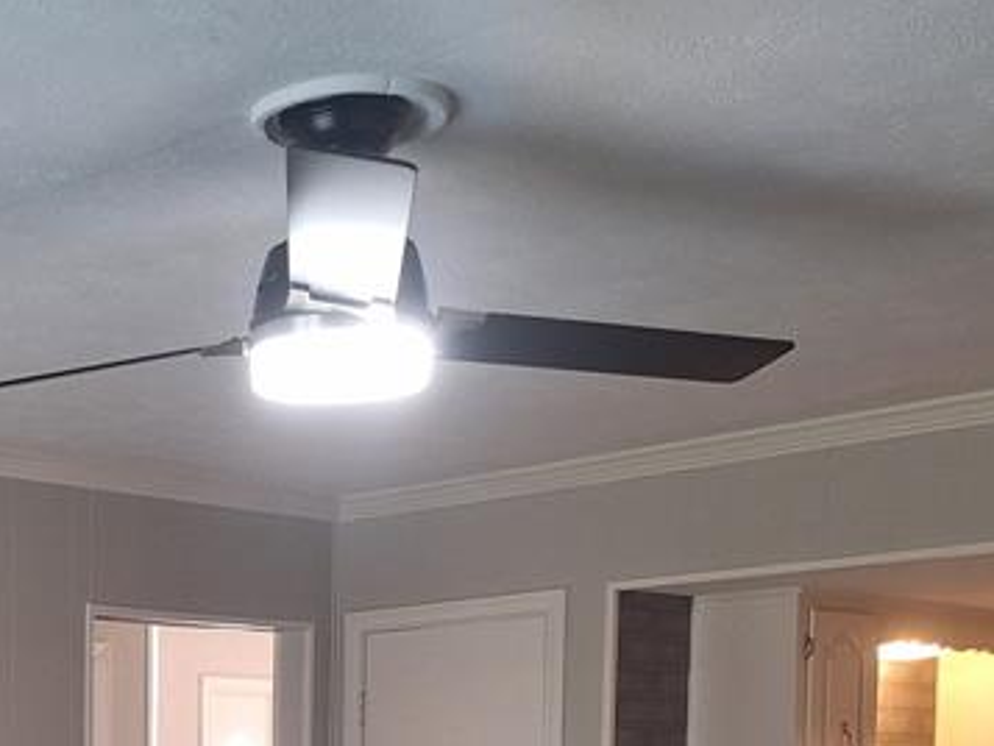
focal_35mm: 66
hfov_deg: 27.7
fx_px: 1896
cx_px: -3
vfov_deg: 20.6
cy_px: 927
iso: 100
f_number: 1.8
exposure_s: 1/40
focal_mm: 5.54
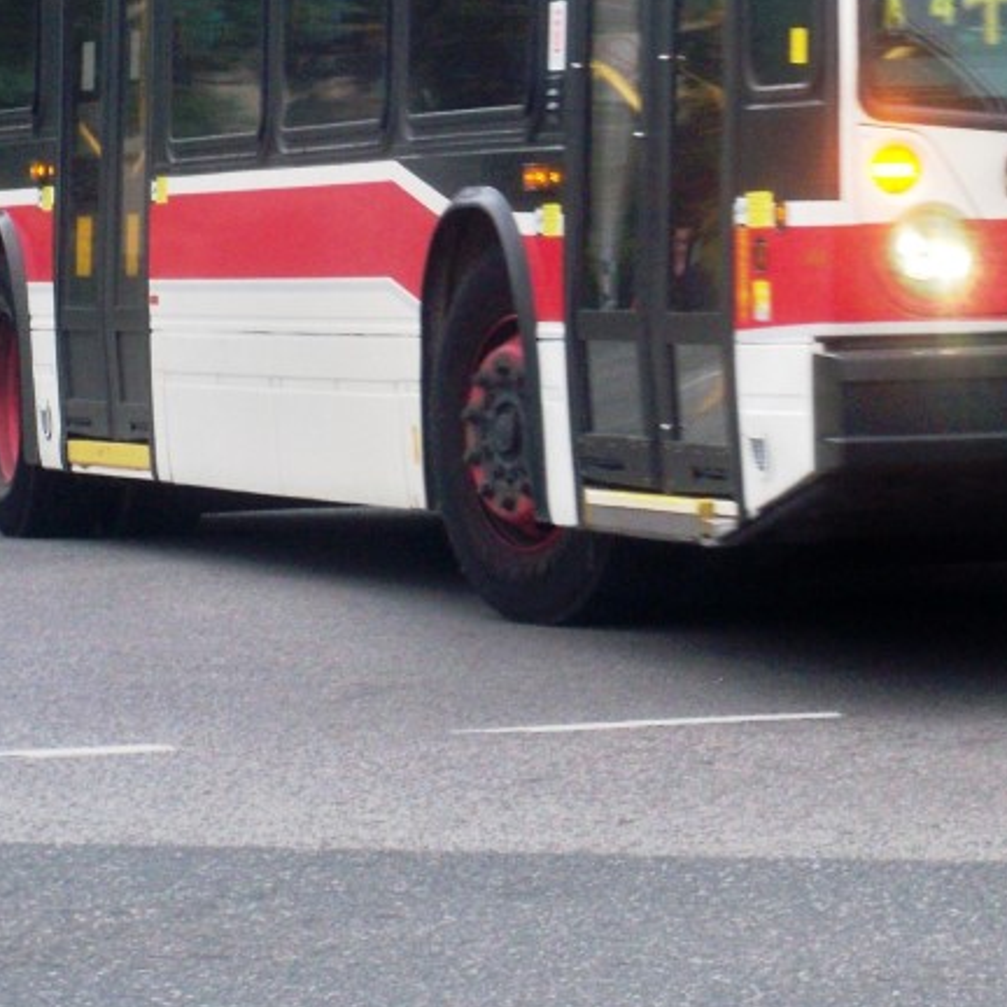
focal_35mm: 220
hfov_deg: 7.9
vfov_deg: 7.9
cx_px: 741
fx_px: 7241
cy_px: 172
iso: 160
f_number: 5.7
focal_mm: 18.8
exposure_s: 1/160
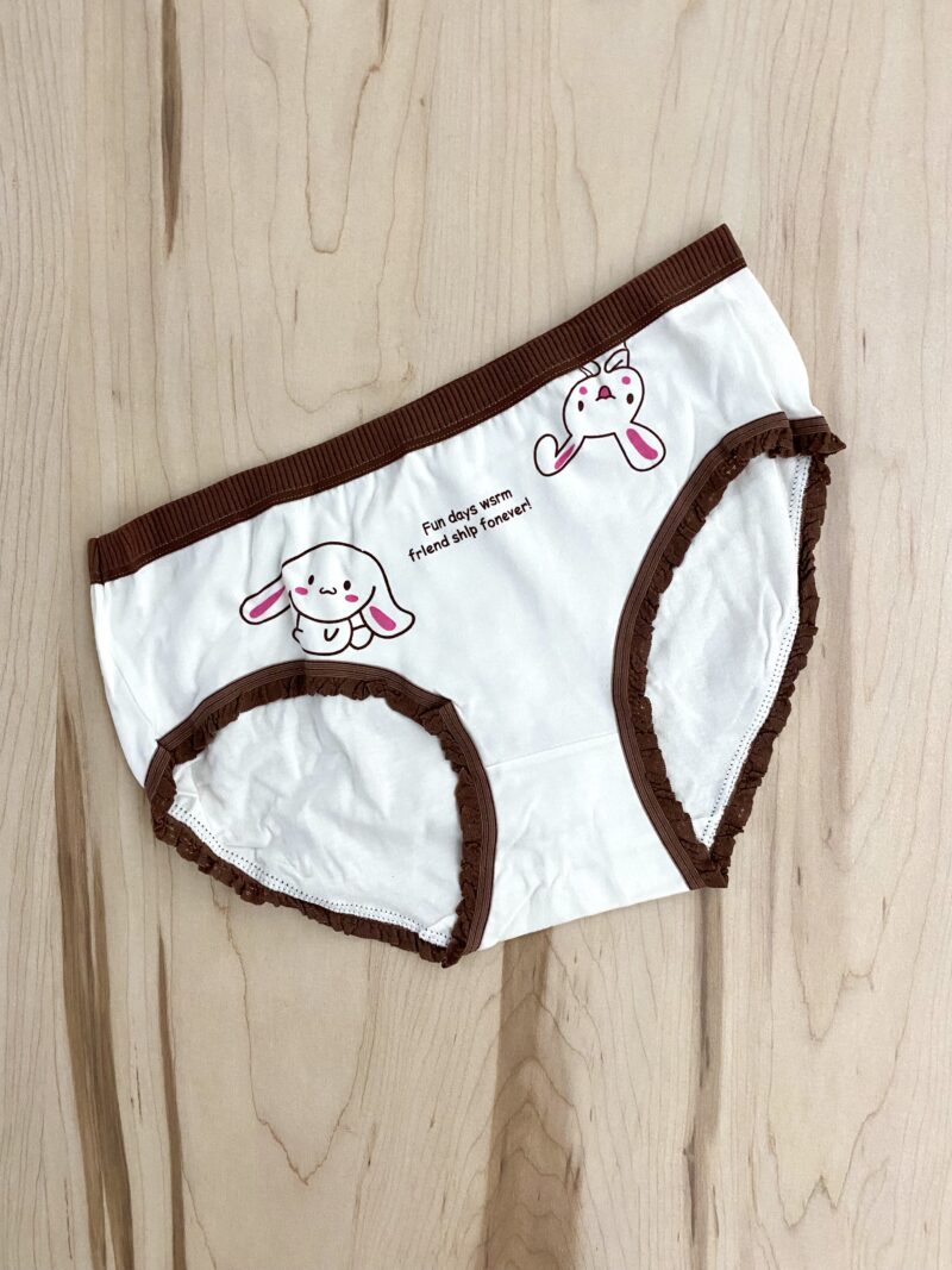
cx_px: 476
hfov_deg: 53.1
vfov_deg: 67.3
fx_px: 954
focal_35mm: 26
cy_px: 635
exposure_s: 1/50
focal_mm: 4.25
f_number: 1.8
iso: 320
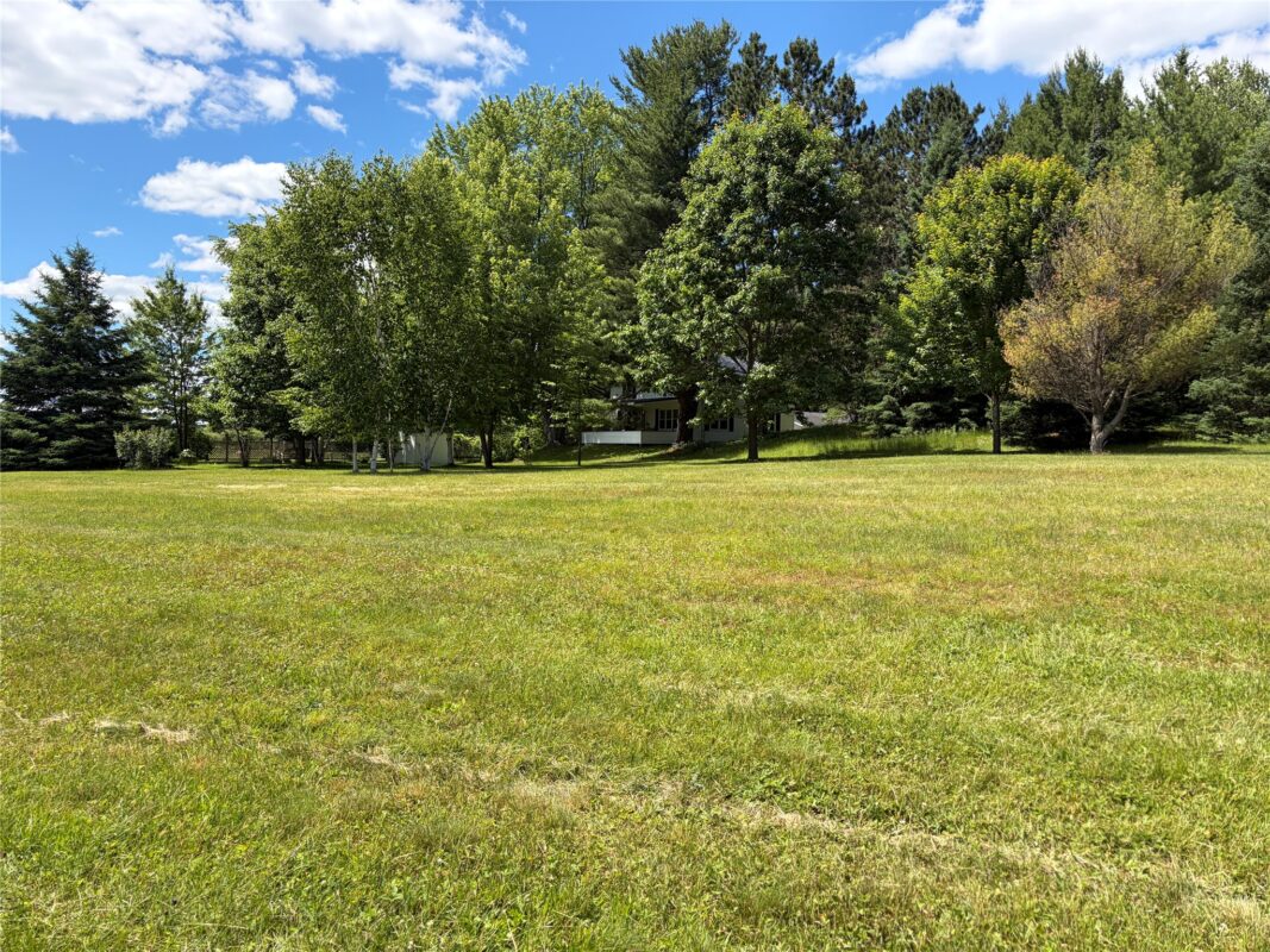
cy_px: 476
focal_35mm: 26
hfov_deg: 67.3
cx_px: 635
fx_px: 954
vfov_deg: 53.1
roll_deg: +0.2
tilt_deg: -0.9
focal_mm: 5.96
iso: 50
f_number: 1.6
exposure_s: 1/2283
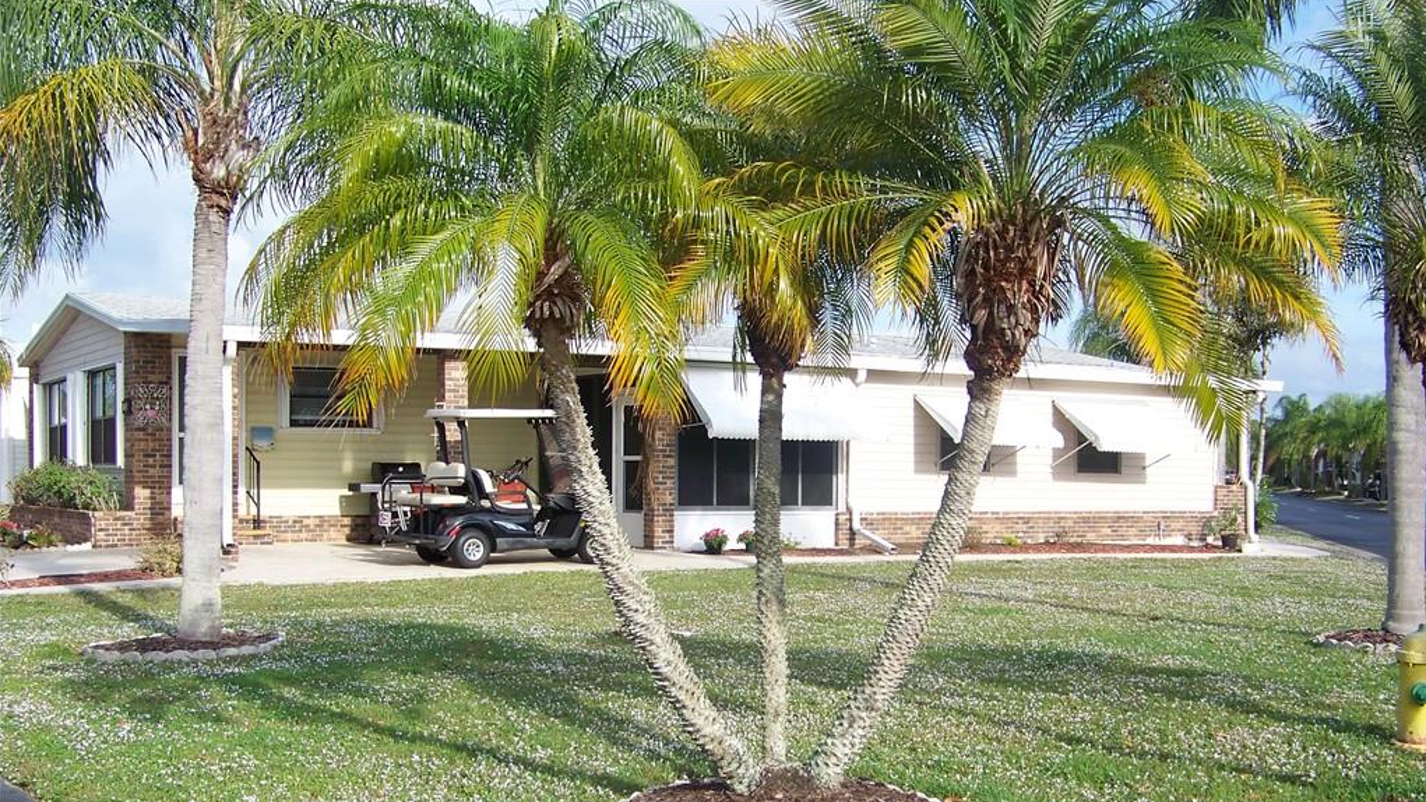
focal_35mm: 47
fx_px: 1777
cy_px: 531
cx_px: 714
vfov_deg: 25.3
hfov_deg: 43.7
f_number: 2.8
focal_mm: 6.75
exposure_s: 1/400
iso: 64
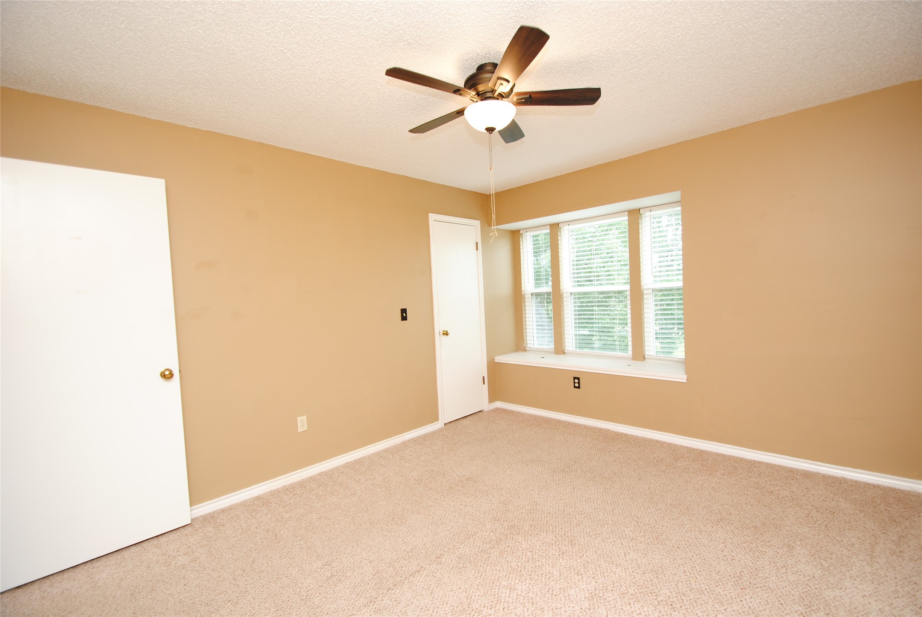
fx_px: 385
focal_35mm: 15
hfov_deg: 100.3
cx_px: 461
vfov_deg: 77.5
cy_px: 308
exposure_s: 1/60
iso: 200
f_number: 4
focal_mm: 10
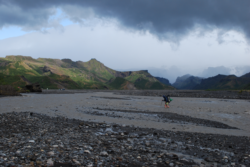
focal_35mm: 42
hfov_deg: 46.3
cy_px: 84
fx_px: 292
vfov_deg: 32.0
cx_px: 125
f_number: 9
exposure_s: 1/160
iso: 200
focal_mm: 28
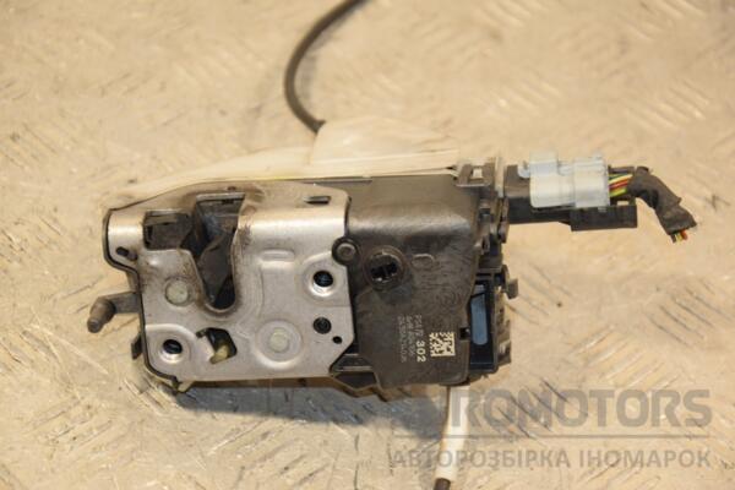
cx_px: 368
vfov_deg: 13.0
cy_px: 245
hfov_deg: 19.5
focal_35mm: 105
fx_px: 2144
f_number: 5.3
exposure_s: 1/100
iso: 800
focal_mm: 70
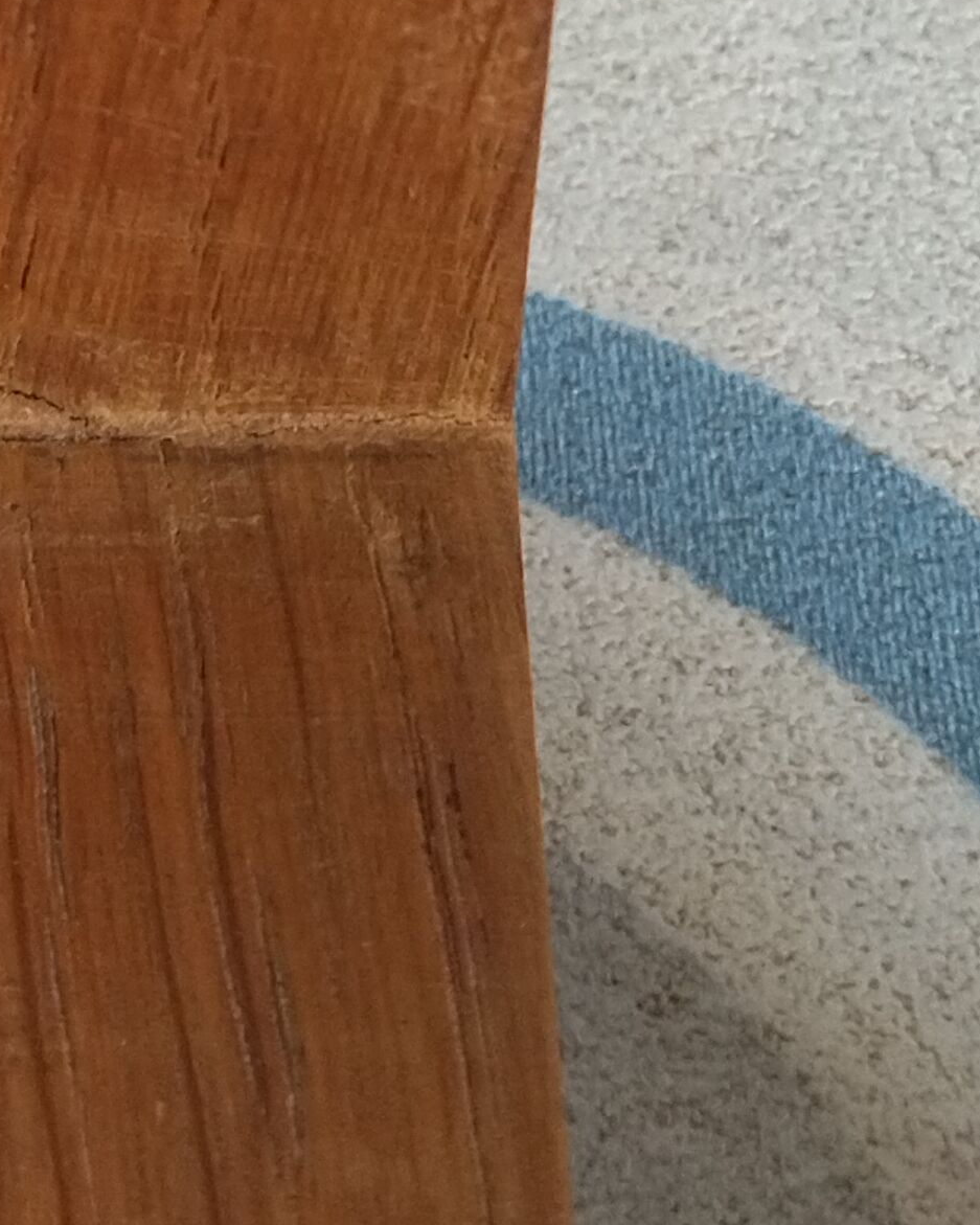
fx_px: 3263
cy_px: -148
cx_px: 188
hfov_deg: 16.9
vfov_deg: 20.2
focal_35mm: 90
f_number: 1.79
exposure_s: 1/100
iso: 197
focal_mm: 4.74
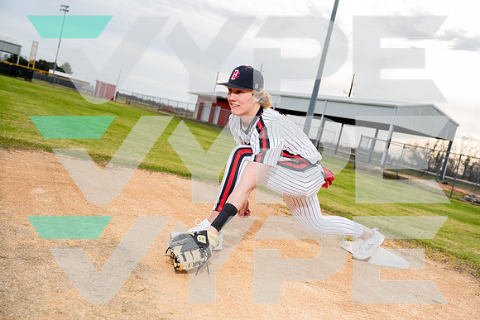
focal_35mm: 35
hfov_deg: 54.4
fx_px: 467
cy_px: 160
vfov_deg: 37.9
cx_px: 240
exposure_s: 1/250
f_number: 4
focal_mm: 35
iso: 100
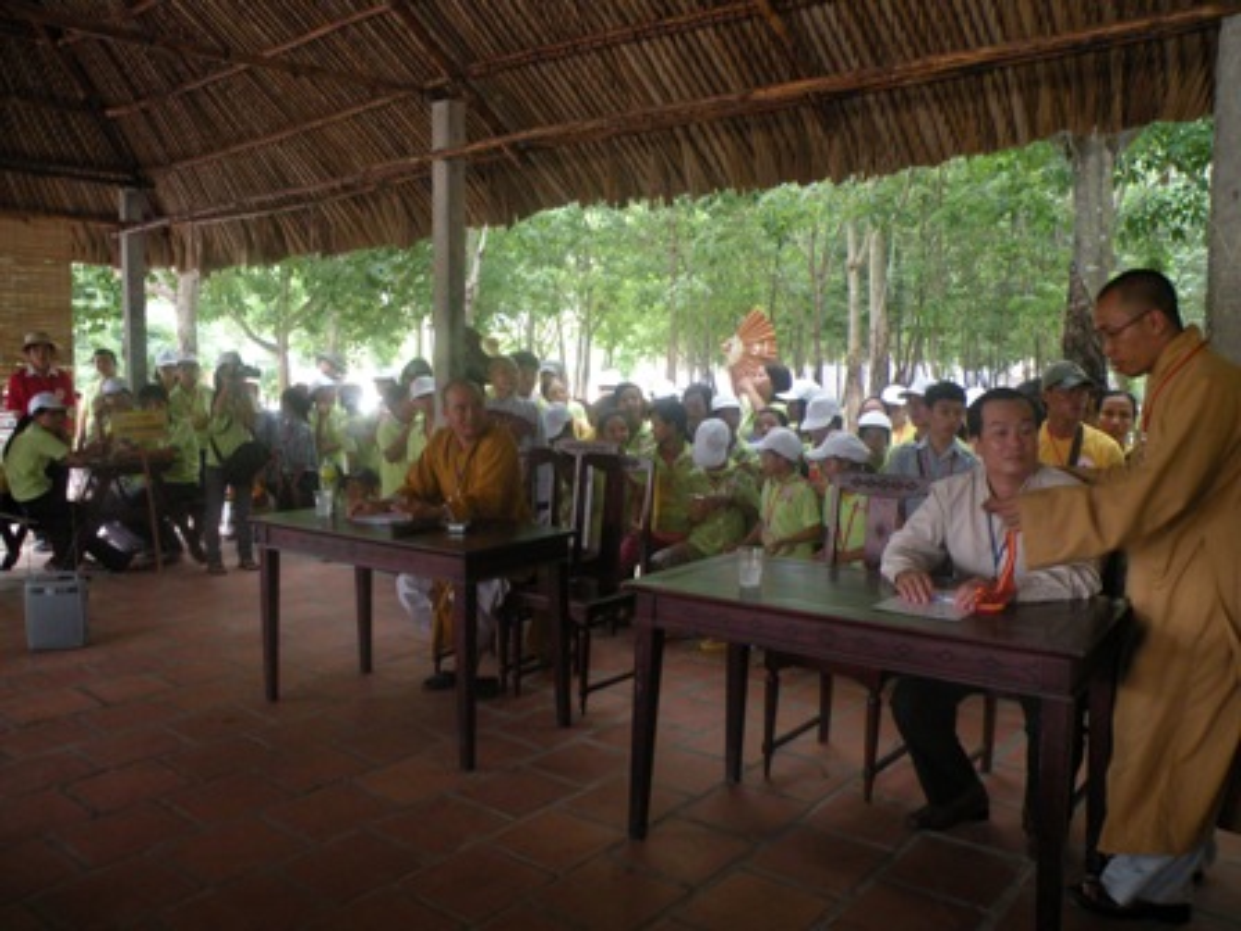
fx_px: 968
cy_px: 466
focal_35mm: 27
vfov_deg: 51.4
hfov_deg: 65.3
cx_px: 620
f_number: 2.8
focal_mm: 4.7
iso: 223
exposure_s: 1/59.8
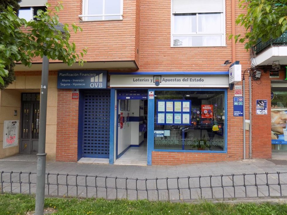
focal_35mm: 23
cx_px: 144
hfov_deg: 73.9
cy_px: 108
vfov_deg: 58.9
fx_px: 191
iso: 80
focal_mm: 4
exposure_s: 1/100
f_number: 3.1
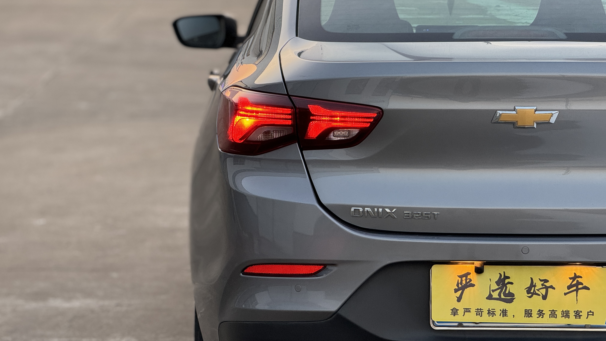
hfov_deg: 16.4
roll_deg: -0.1
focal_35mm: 131
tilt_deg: -7.3
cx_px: 303
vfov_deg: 9.3
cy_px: 183
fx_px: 2105
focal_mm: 15.66
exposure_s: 1/86
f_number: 2.8
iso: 200
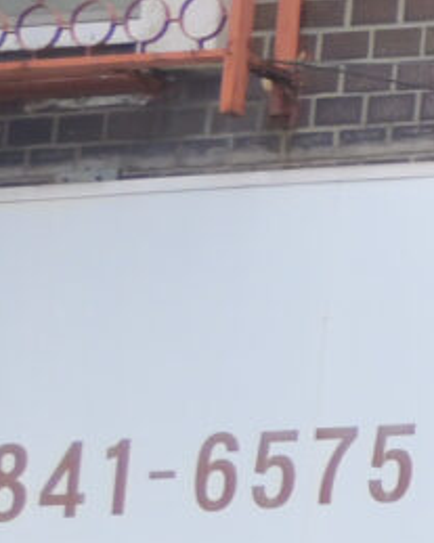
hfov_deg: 4.2
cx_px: 2631
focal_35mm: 293
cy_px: 664
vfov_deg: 6.6
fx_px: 4701
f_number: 4
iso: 100
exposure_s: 1/250
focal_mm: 21
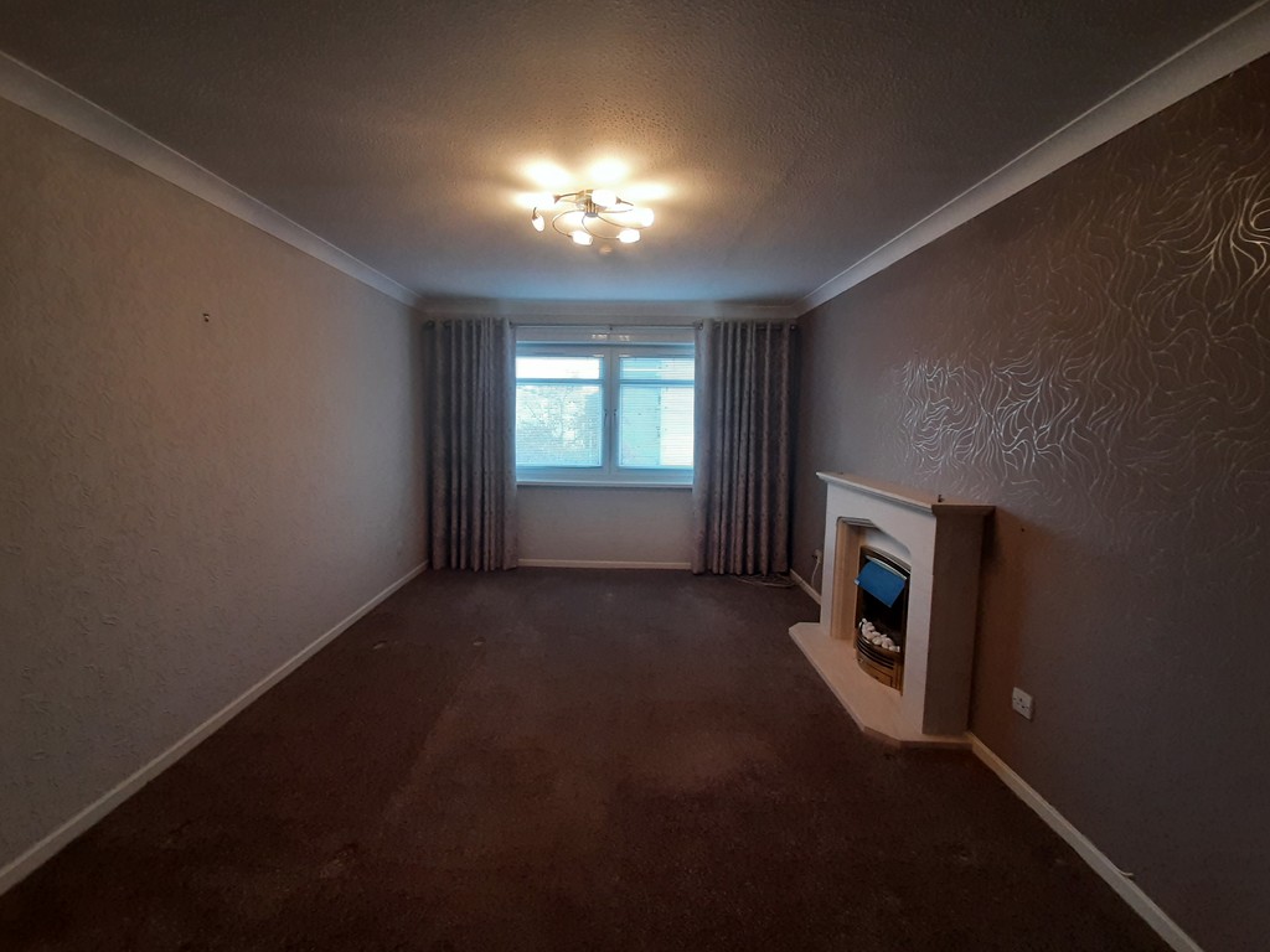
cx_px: 635
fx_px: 477
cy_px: 476
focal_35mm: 13
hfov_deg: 106.2
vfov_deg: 89.9
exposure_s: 1/50
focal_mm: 1.42
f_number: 2.2
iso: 160
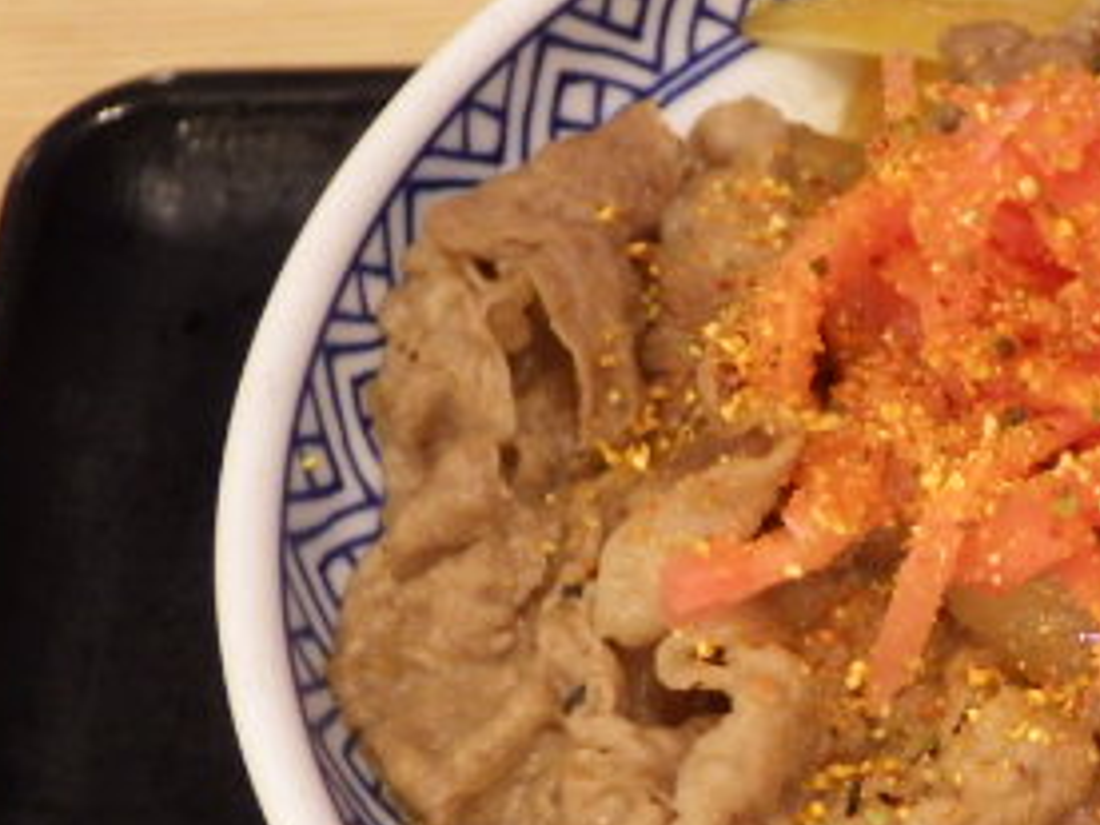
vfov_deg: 15.5
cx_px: 1156
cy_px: 558
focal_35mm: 95
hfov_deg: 19.9
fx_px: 3019
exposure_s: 1/60
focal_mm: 7.3
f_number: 2.8
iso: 640
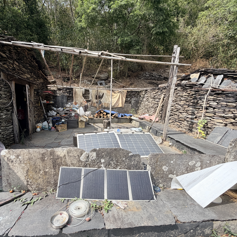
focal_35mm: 17
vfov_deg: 84.0
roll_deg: -0.7
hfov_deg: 83.3
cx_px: 100
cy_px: 119
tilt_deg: -7.8
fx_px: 132
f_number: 2.2
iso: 40
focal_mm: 2.22
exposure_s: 1/651
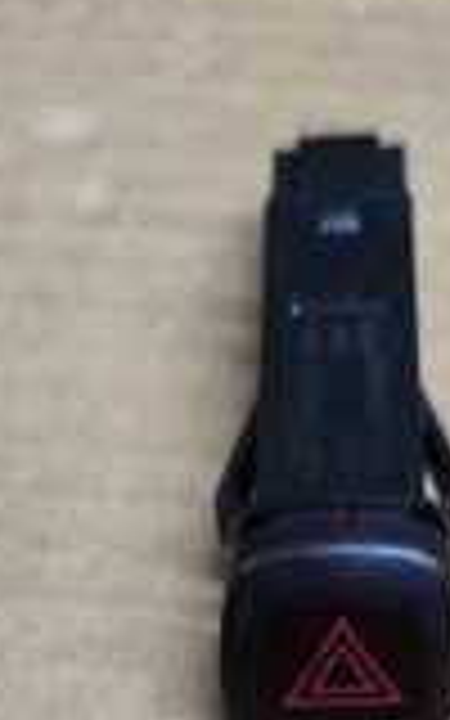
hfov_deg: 17.8
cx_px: 274
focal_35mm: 73
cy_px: 940
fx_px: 1432
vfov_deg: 24.5
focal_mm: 6.19
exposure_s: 1/100
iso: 320
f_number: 1.65
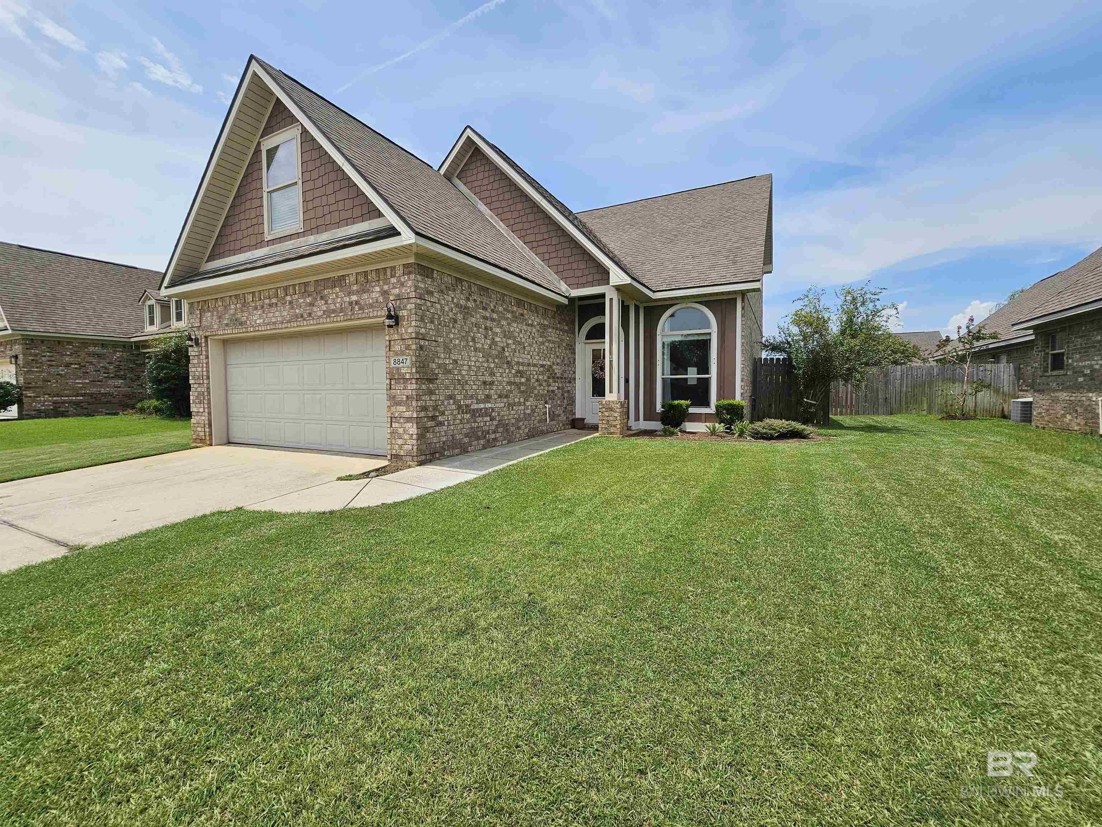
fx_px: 414
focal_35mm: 13
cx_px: 551
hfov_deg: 106.2
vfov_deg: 89.9
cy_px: 414
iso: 50
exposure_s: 1/3809
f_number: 2.2
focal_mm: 2.2
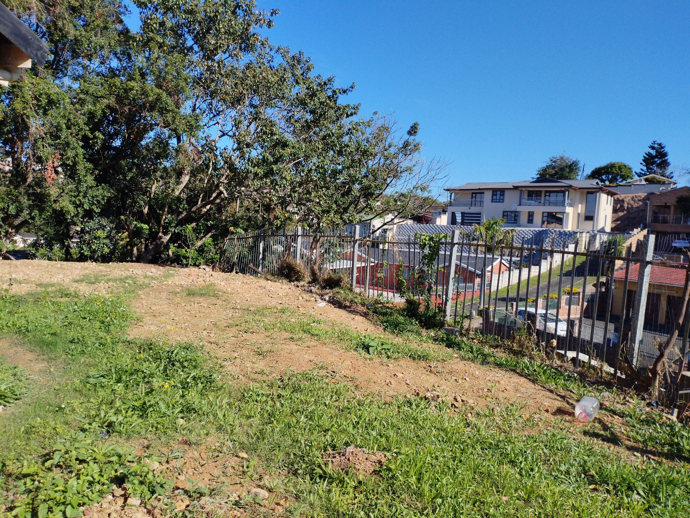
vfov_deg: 53.1
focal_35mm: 26
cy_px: 259
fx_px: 518
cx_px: 345
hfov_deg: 67.3
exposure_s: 1/1877
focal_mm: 4.25
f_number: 1.8
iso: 100
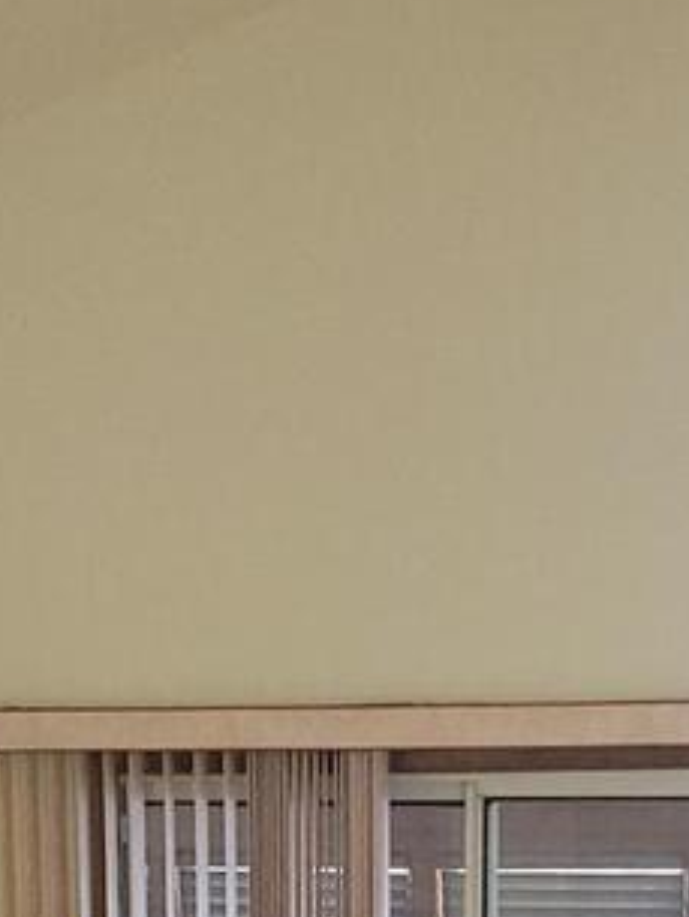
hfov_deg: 11.2
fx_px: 3474
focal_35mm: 131
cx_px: 677
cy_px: 1780
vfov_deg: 13.2
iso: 160
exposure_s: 1/60
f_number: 1.8
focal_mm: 5.4
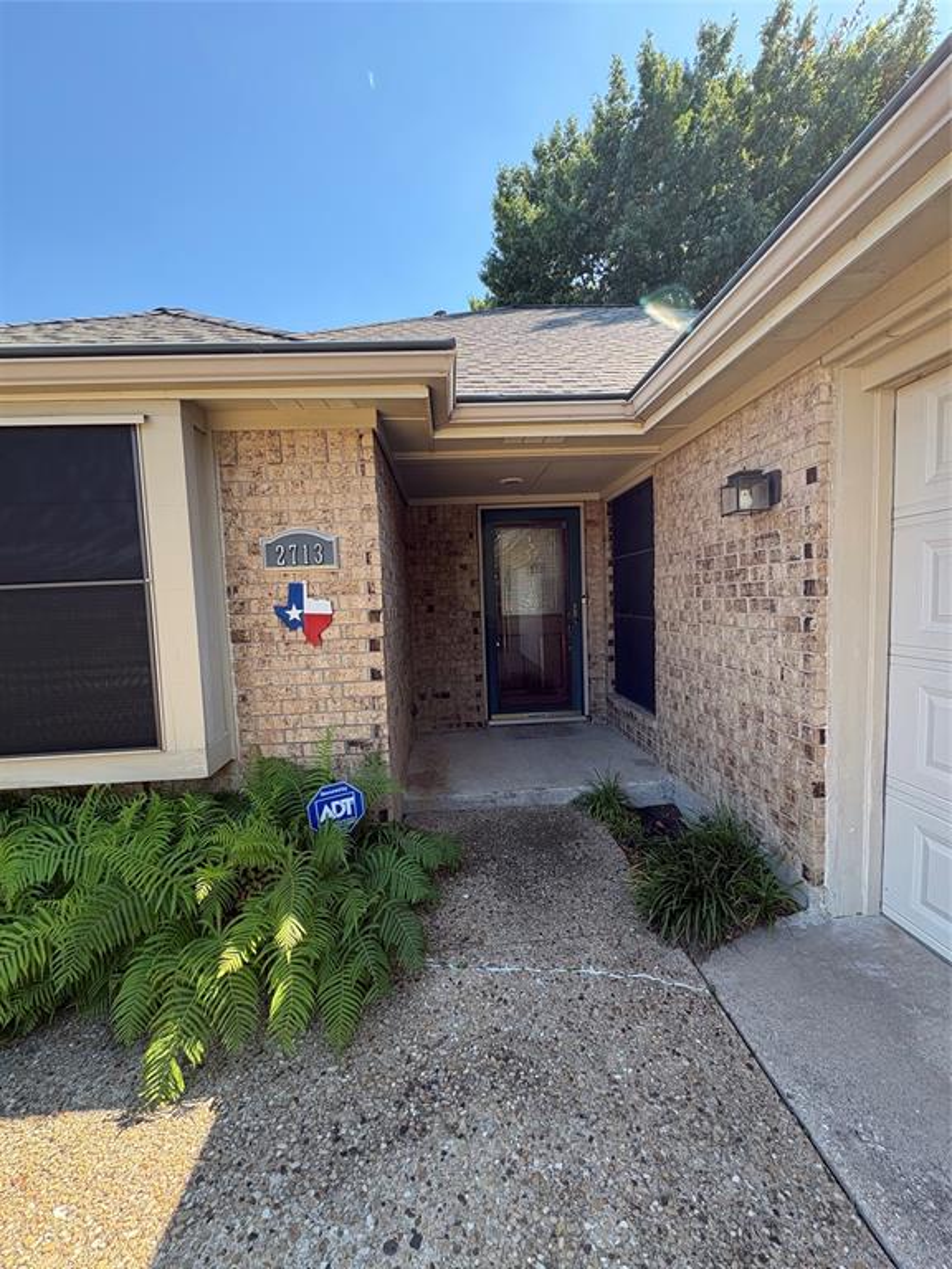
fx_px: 513
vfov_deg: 102.1
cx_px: 476
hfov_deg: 85.7
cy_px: 634
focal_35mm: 14
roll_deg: +2.3
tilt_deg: -3.0
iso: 40
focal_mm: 2.22
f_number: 2.2
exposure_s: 1/190
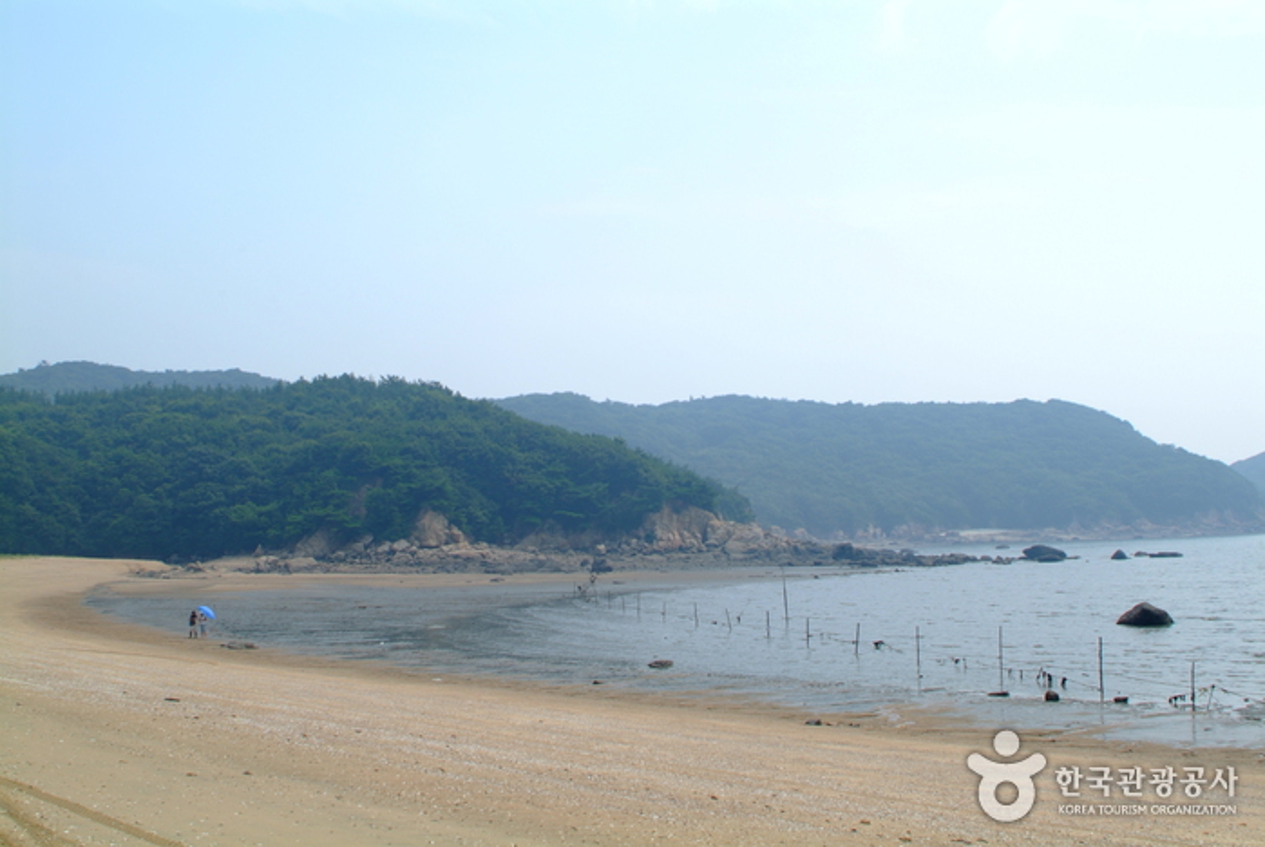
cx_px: 632
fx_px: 1478
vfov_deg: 32.0
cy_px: 424
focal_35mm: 42
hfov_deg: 46.3
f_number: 6.7
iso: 100
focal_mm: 28
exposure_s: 1/180
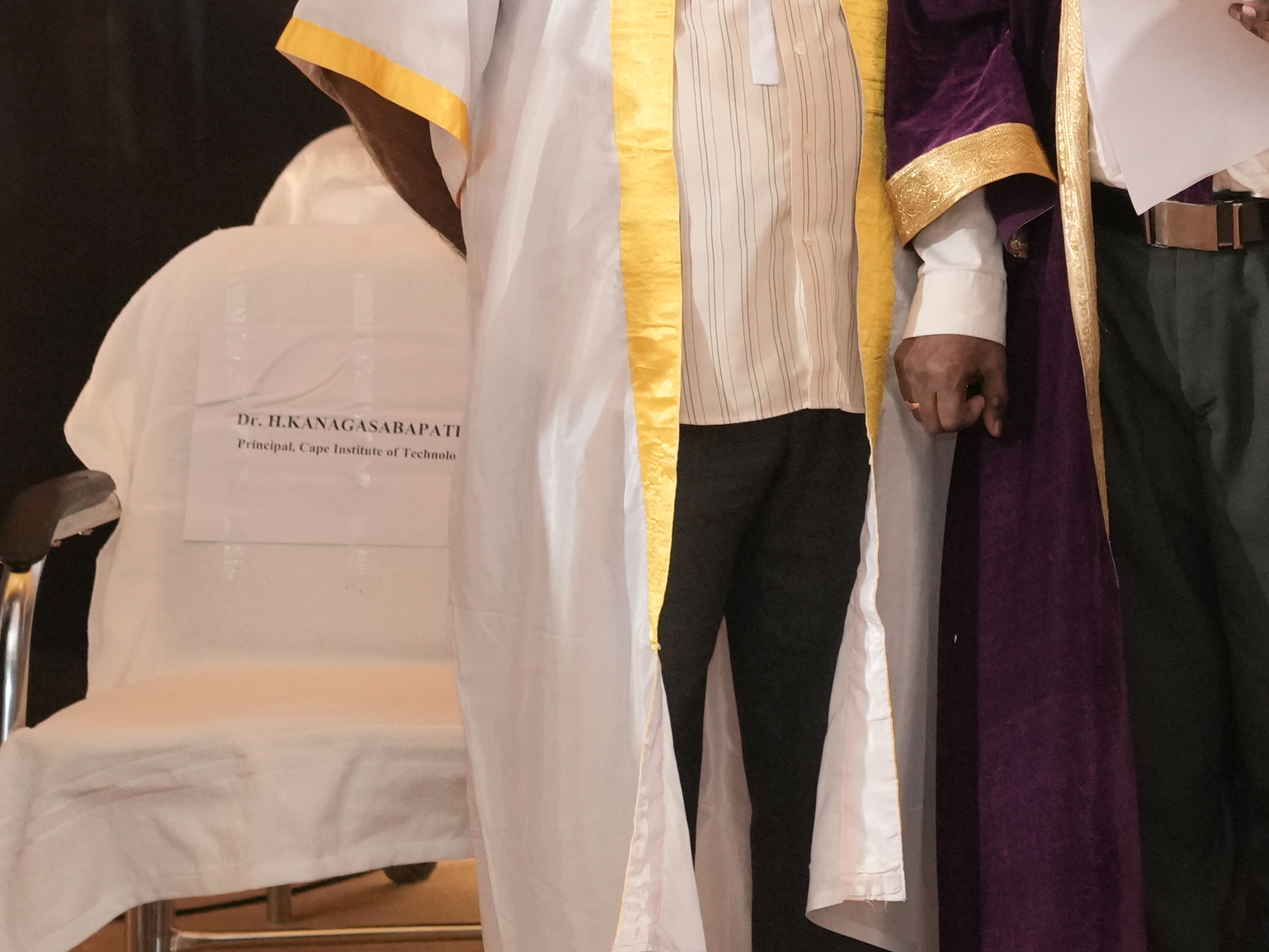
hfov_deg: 8.2
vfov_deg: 6.3
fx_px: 8580
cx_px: 2299
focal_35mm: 234
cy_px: -33
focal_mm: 60
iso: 2000
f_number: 4.5
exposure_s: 1/200
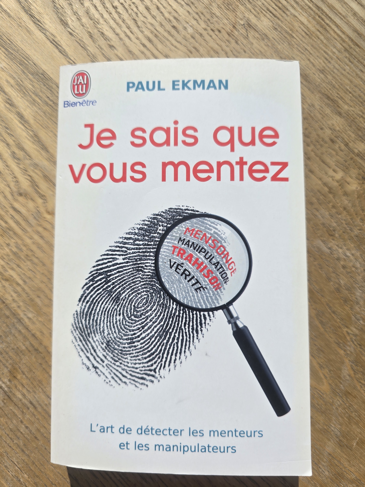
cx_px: 182
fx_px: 323
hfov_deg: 58.9
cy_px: 244
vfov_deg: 73.9
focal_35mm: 23
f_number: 1.7
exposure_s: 1/2099
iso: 12
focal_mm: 6.3
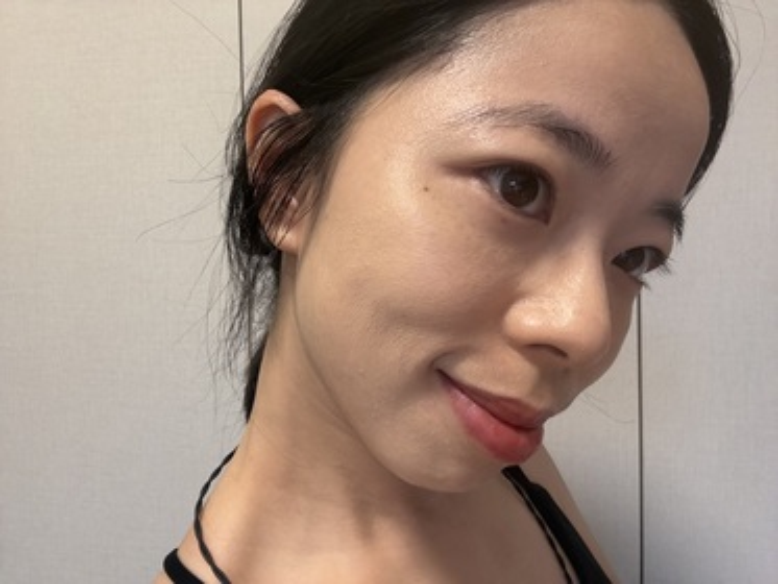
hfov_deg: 73.9
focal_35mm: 23
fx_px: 517
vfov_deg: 58.9
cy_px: 292
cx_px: 389
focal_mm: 2.69
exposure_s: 1/60
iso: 160
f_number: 1.9
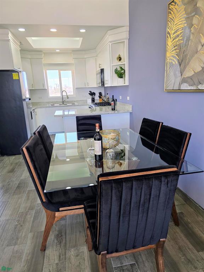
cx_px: 102
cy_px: 136
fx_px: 181
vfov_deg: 73.9
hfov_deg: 58.9
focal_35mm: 23
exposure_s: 1/120
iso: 100
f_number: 1.7
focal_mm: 6.3
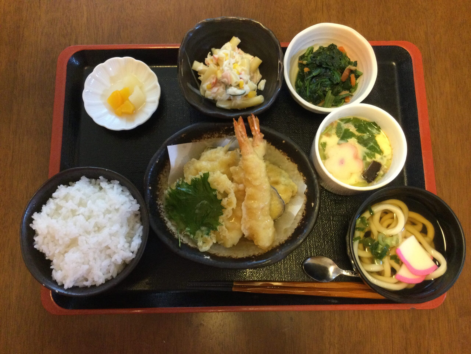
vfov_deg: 45.4
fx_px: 422
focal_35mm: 31
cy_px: 177
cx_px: 236
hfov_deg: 58.4
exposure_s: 1/30
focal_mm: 3.3
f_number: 2.4
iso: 160
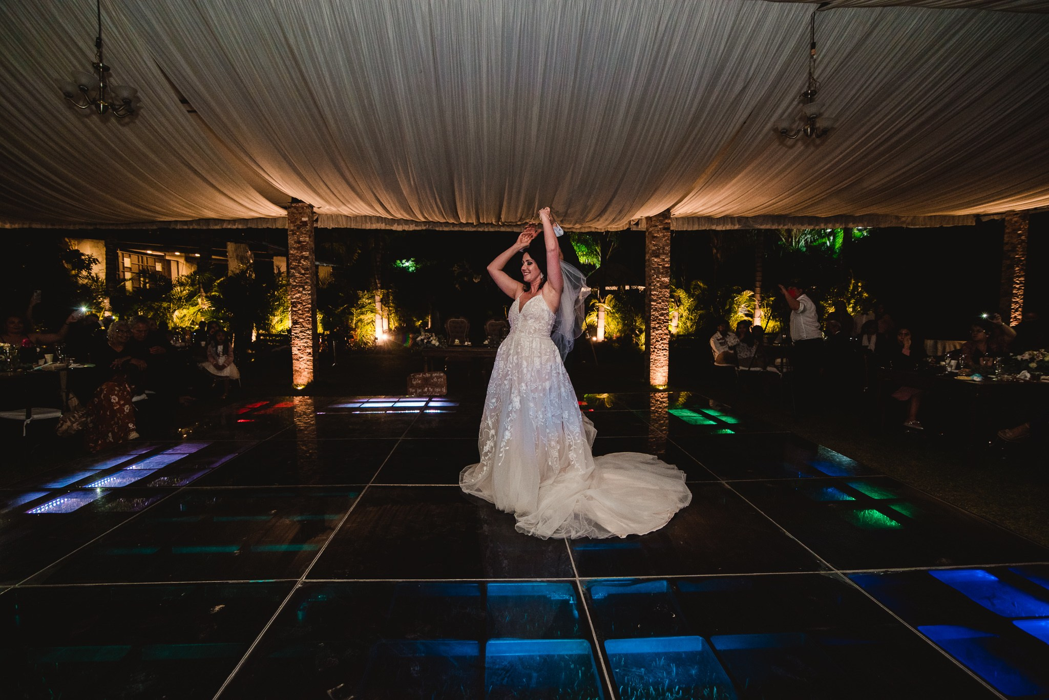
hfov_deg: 90.0
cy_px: 350
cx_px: 524
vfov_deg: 67.4
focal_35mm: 18
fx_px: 525
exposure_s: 1/125
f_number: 3.2
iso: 1250
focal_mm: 18
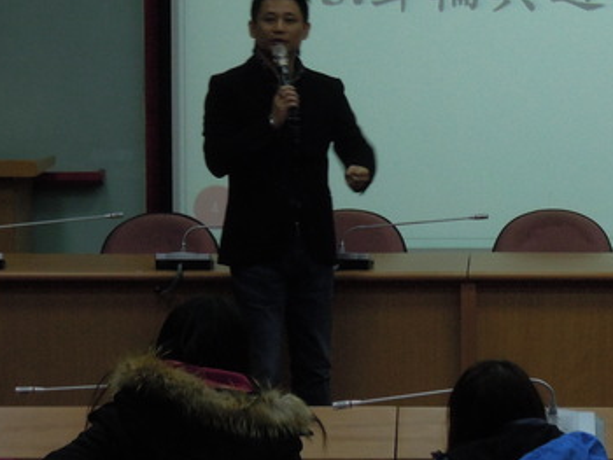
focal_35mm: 200
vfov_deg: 7.4
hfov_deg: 9.9
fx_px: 3544
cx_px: 482
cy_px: 10
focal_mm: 17.9
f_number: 5.5
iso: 400
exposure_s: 1/50
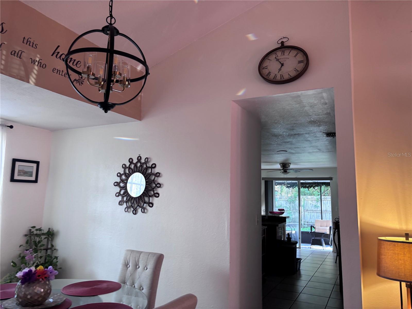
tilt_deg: +6.7
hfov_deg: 67.3
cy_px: 154
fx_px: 309
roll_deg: -0.4
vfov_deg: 53.1
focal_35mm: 26
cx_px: 206
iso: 125
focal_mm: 5.96
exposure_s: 1/60
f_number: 1.6
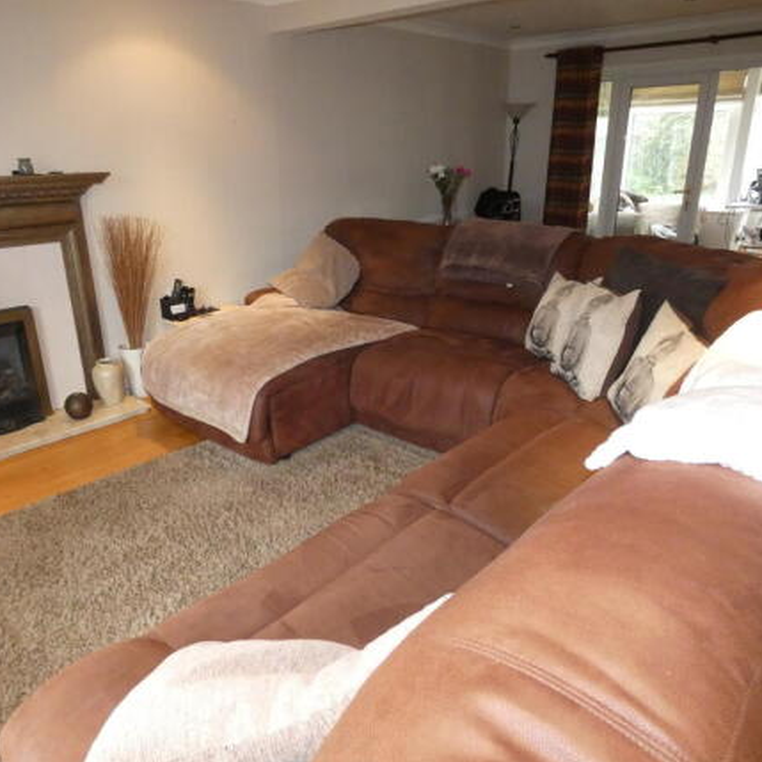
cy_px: 386
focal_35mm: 24
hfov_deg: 65.0
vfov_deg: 65.0
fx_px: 598
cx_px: 356
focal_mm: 3.6
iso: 800
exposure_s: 1/60
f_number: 2.8
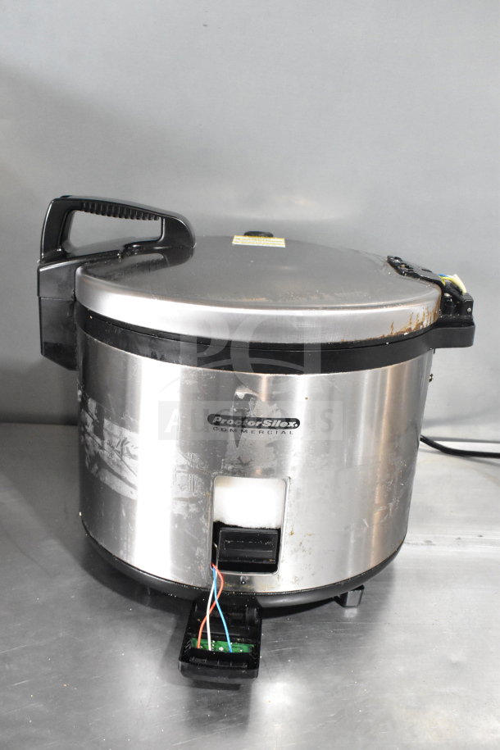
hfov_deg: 36.9
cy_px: 375
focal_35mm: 36
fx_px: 750
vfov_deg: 53.1
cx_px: 250
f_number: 7.1
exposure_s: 1/200
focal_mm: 24
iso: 6400
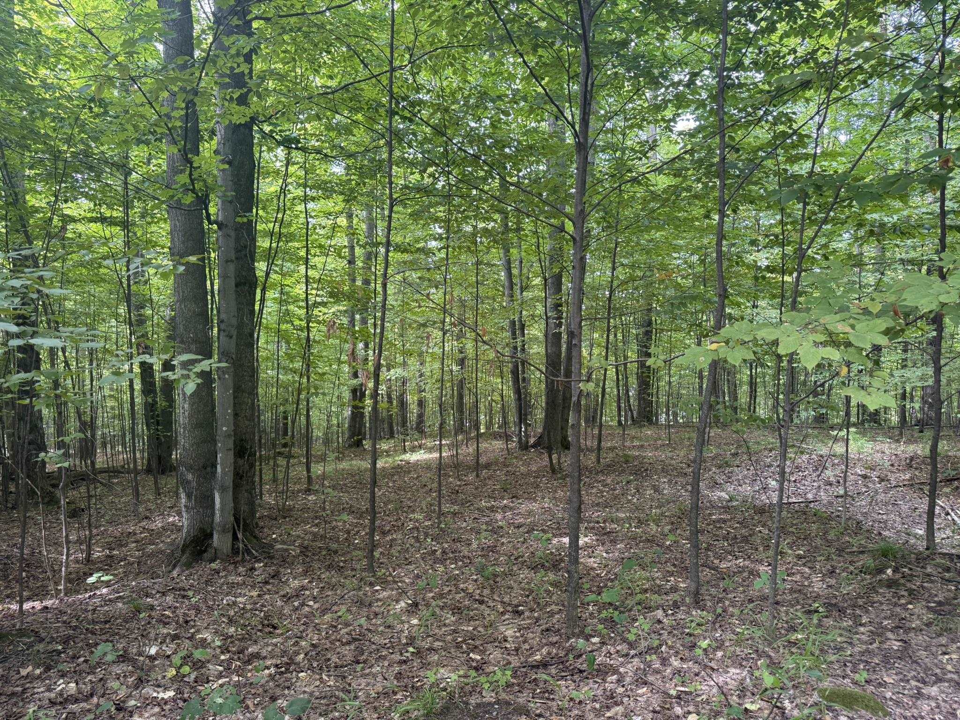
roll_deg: -0.1
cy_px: 360
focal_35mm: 24
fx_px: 666
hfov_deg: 71.6
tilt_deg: -2.8
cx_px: 480
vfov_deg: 56.8
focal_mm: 6.76
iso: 160
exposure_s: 1/121
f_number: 1.78
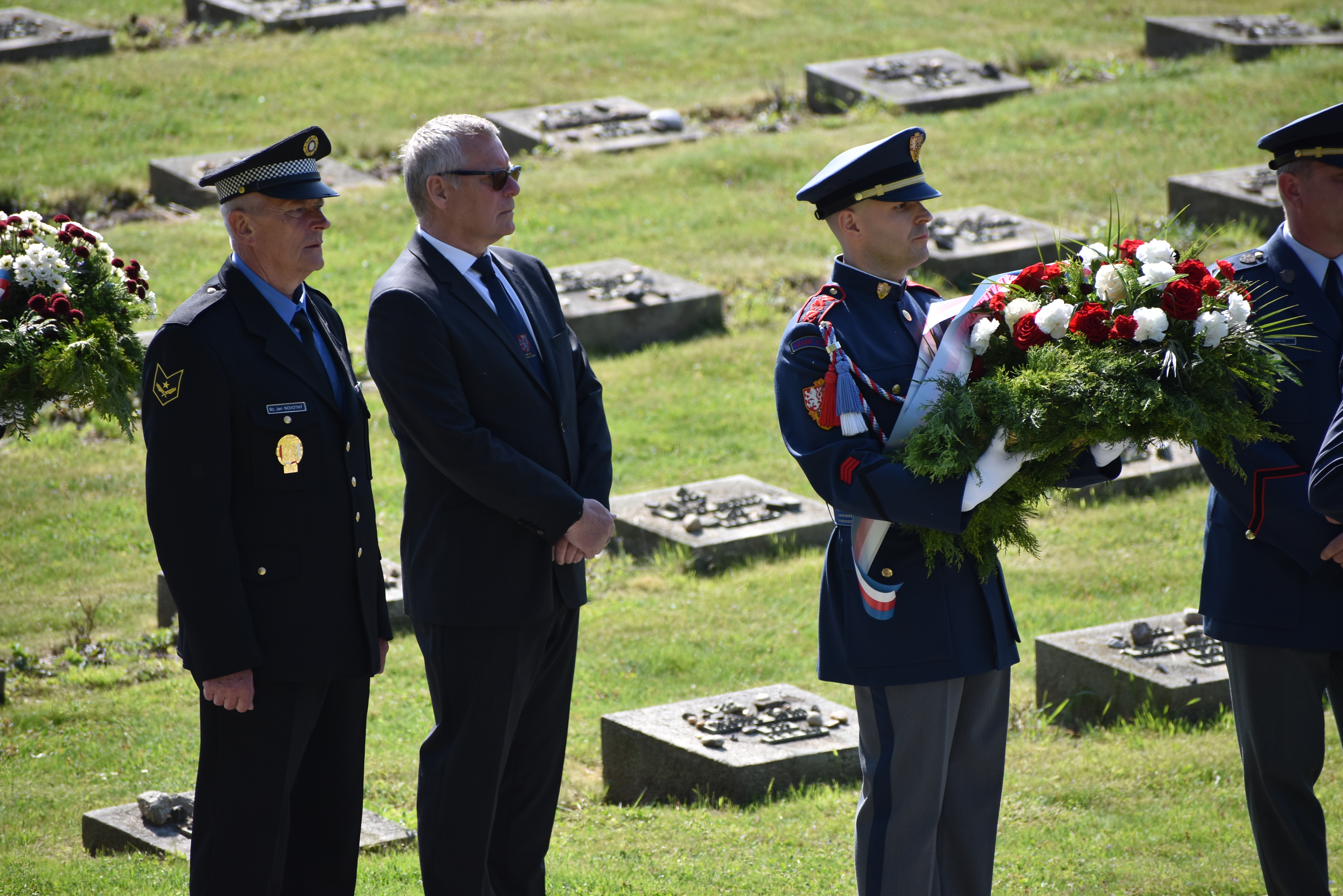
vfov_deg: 4.6
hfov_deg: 6.9
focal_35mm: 300
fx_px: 11194
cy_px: 448
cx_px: 672
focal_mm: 200
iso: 200
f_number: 5.6
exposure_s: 1/500
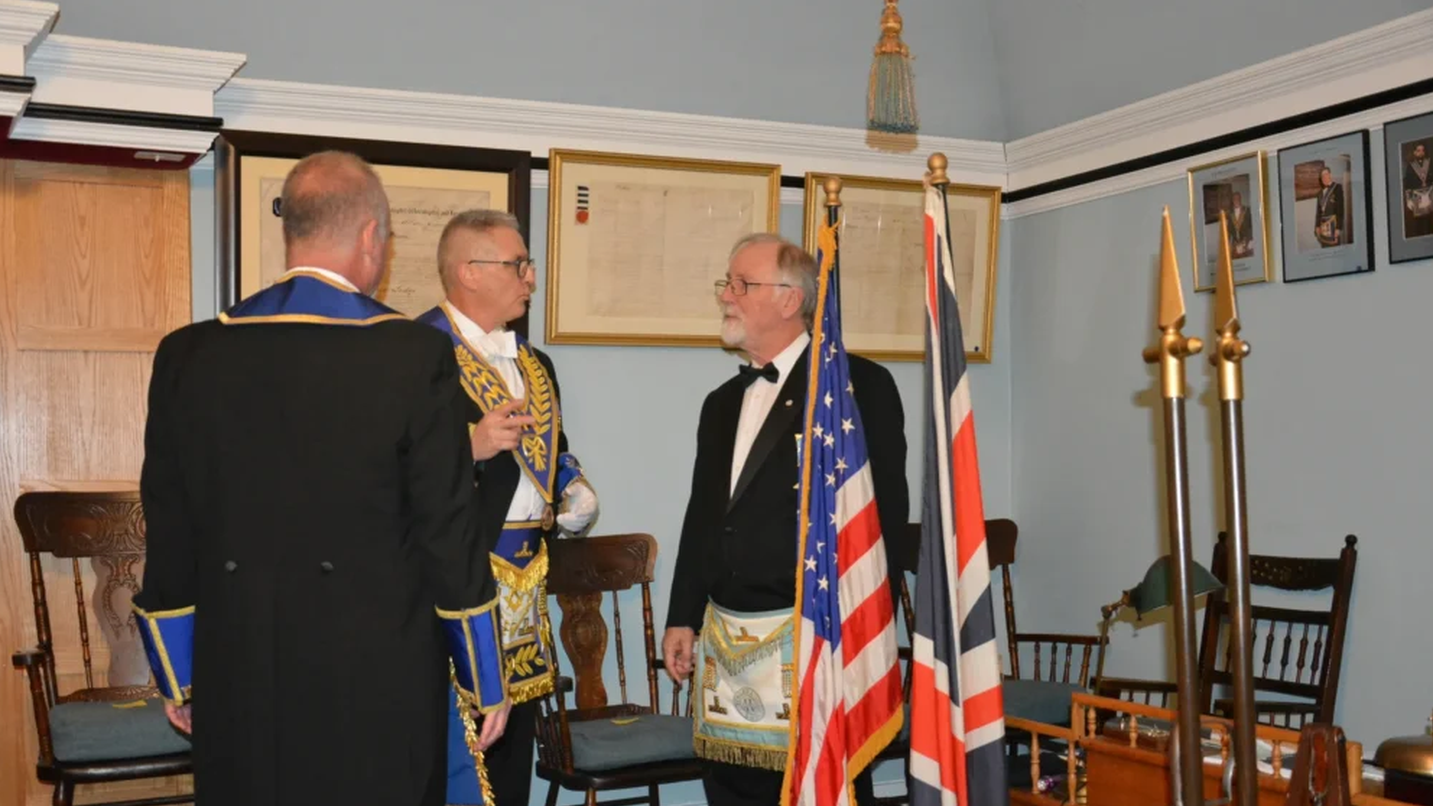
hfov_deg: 49.9
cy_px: 464
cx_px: 702
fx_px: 1540
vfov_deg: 29.3
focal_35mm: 41
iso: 3200
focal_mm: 25
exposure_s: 1/60
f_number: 4
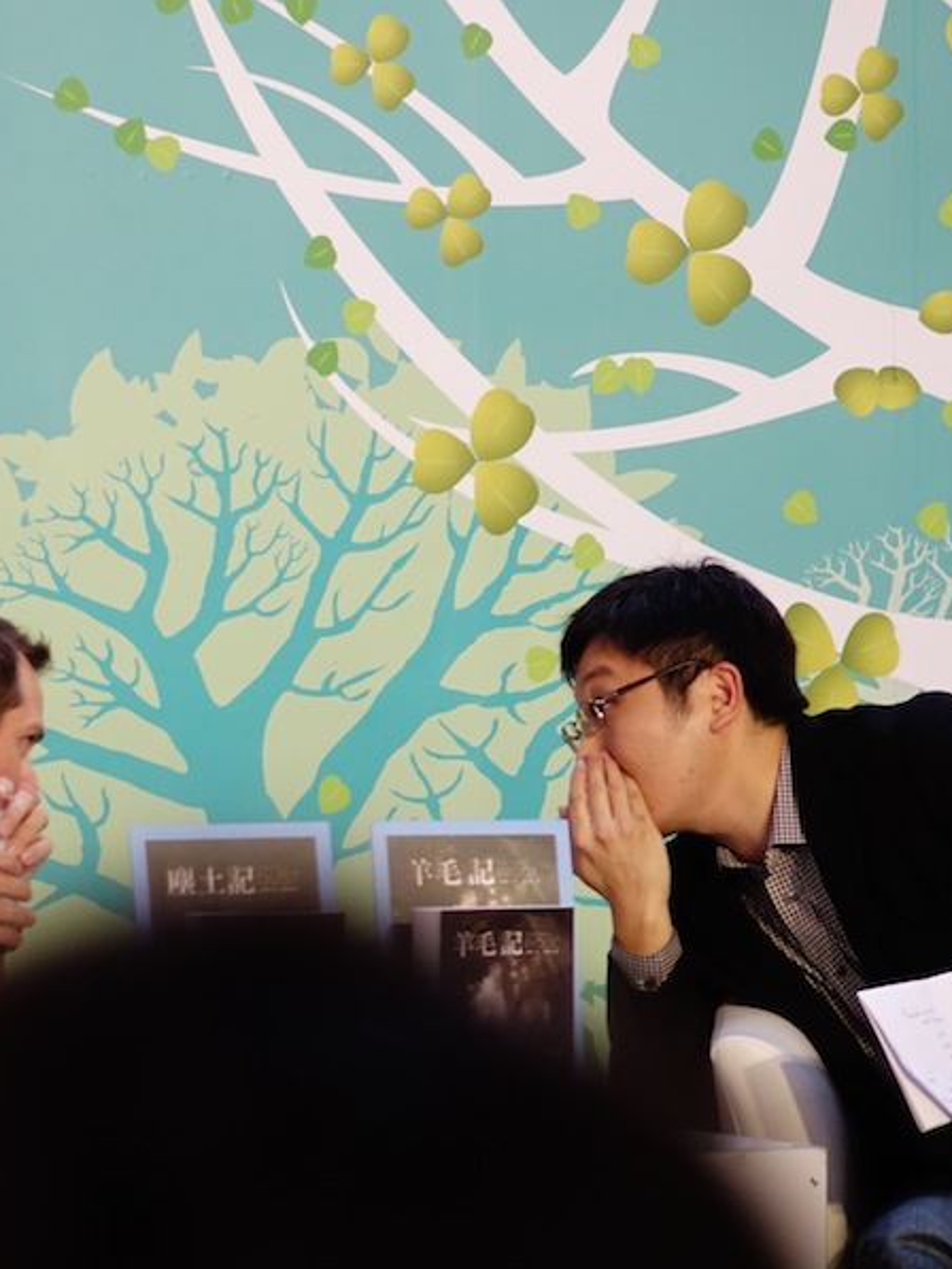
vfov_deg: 6.8
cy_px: 636
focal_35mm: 290
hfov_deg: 5.1
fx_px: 10630
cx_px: 223
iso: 800
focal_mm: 73.19
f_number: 2.8
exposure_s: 1/100
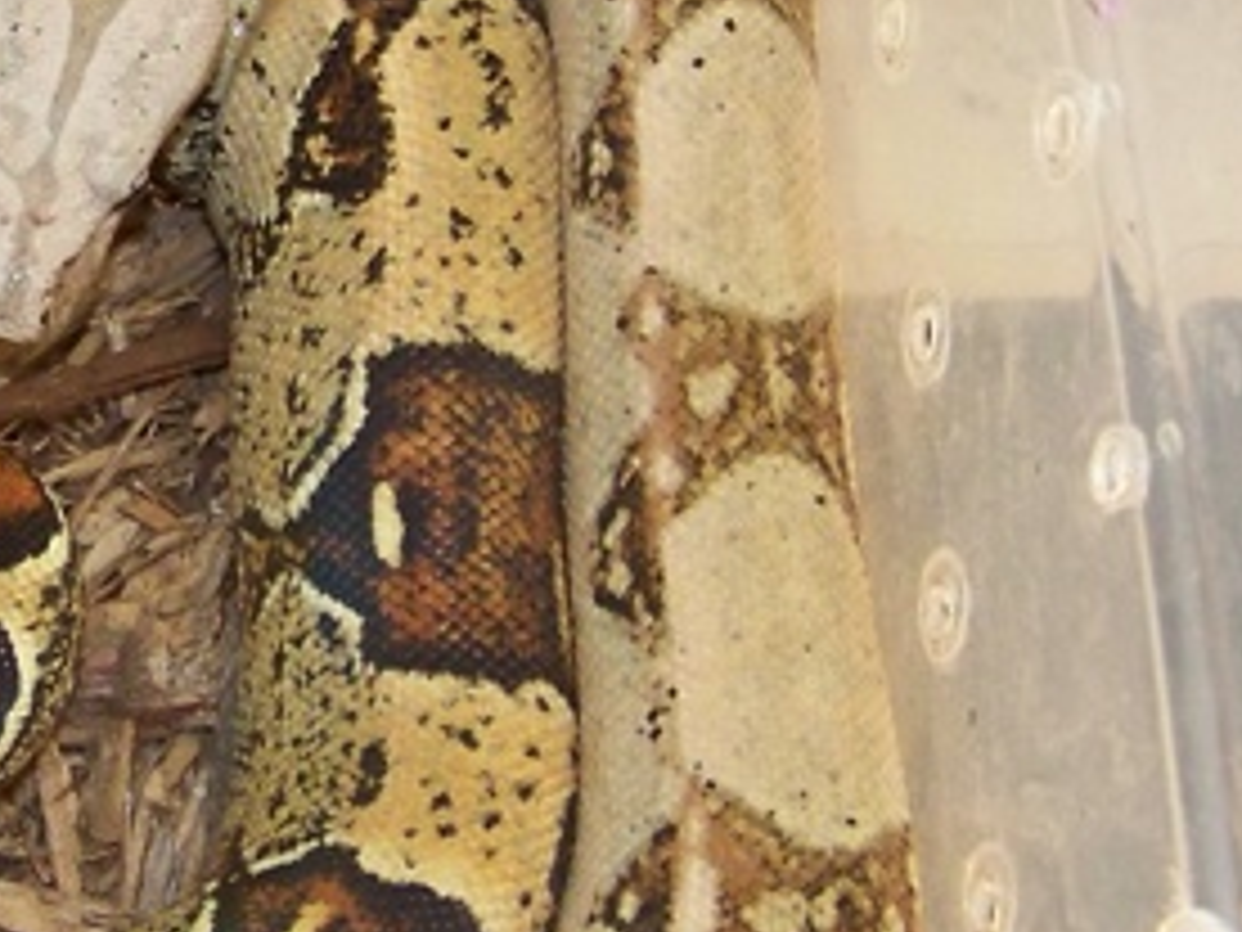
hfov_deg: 19.2
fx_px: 3588
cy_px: 396
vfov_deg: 14.8
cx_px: 81
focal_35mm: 100
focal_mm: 5.85
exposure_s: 1/30
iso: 200
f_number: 2.8
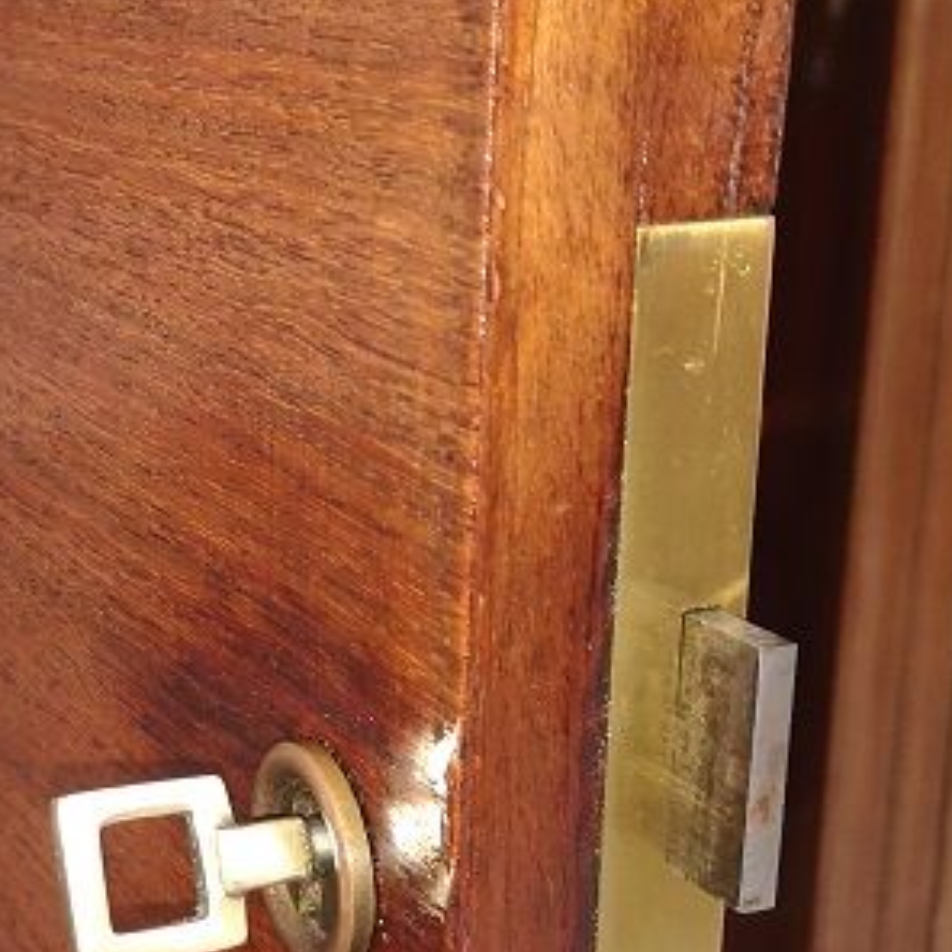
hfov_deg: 21.3
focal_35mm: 80
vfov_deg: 21.6
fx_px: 2489
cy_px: 650
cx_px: 132
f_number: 1.8
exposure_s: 1/45
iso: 160
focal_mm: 3.95
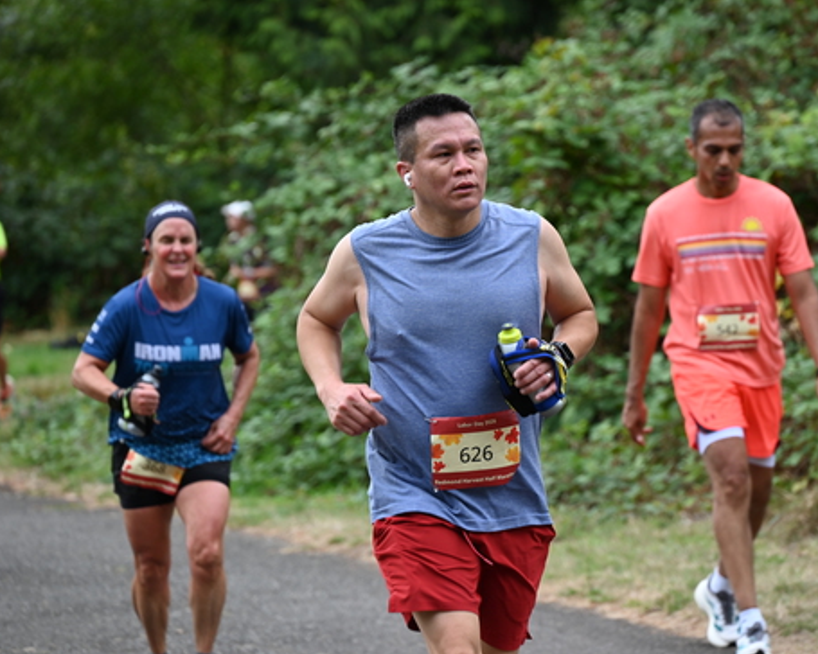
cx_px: 471
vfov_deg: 6.8
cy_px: 326
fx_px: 5496
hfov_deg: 8.5
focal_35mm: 227
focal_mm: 200
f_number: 6.3
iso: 400
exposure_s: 1/320
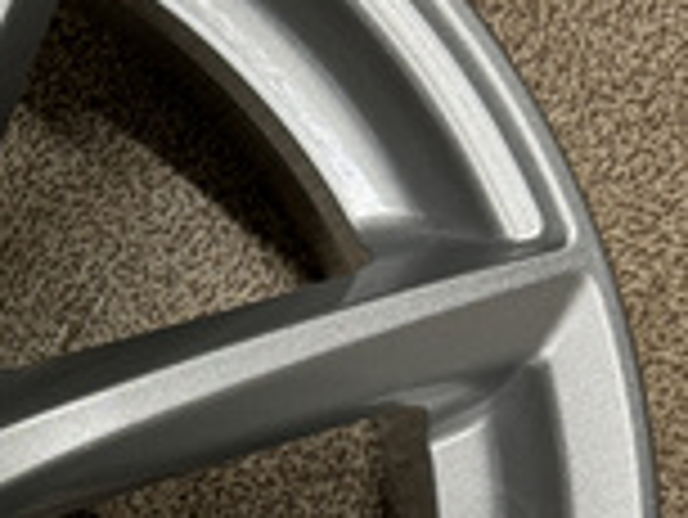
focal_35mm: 94
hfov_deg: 19.0
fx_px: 1870
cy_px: 568
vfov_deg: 15.3
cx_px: -252
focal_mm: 6.76
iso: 200
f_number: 1.78
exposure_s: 1/100
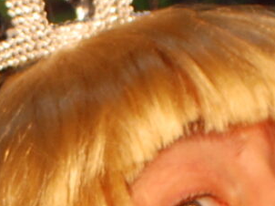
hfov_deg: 2.0
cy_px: 669
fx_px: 7787
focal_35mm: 981
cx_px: -134
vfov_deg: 1.5
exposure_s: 1/40
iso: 400
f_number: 5.6
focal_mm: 80
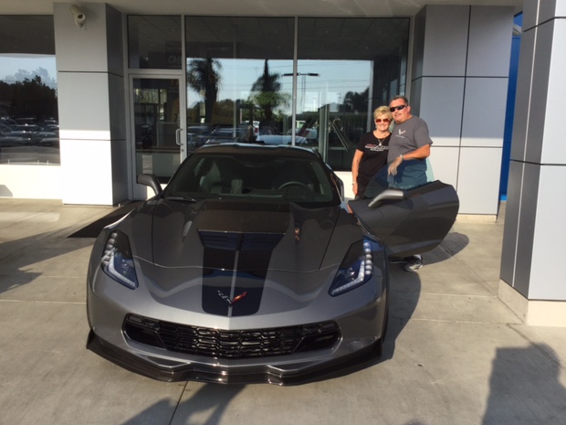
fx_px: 523
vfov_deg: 44.2
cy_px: 213
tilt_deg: -10.9
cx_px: 277
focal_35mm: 32
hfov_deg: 56.8
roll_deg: -2.2
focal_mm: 3.3
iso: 25
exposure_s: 1/926
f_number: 2.4
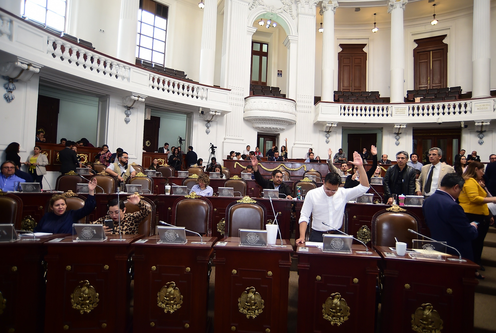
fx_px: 249
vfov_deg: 67.6
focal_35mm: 18
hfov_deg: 89.9
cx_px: 248
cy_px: 166
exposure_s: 1/80
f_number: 3.5
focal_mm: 18
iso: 1000
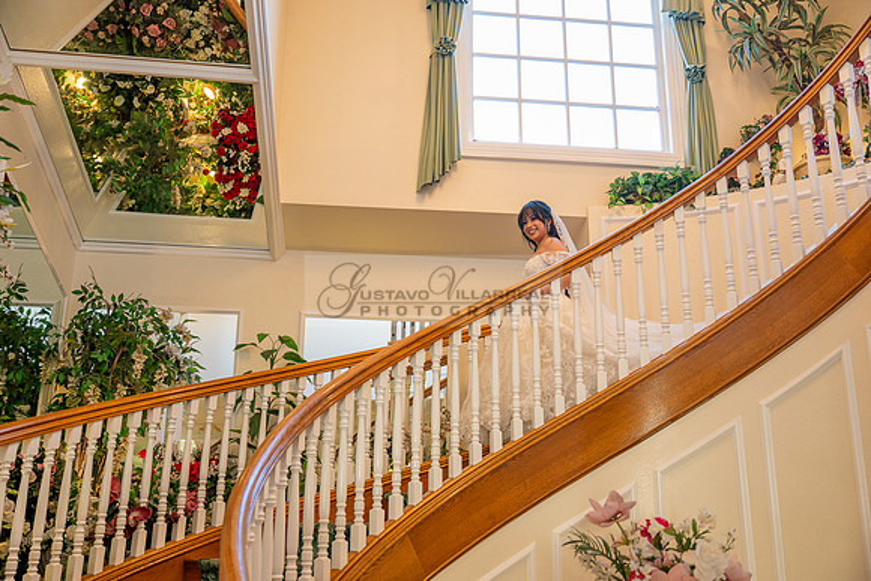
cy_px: 290
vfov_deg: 40.0
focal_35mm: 33
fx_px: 799
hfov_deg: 57.2
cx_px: 436
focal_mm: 33
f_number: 2.8
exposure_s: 1/160
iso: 1000
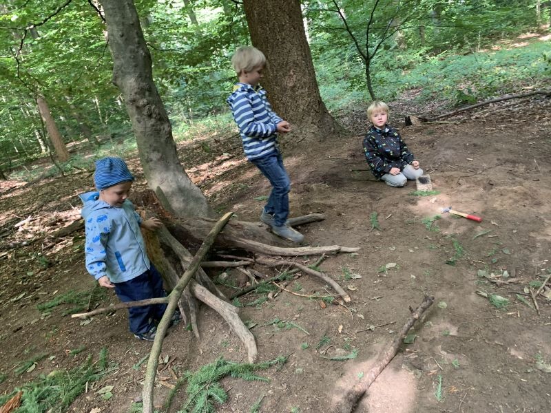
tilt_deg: -13.4
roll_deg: +12.3
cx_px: 276
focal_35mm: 26
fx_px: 414
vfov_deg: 53.1
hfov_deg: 67.3
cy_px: 206
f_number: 1.8
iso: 160
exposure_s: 1/60
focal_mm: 4.25
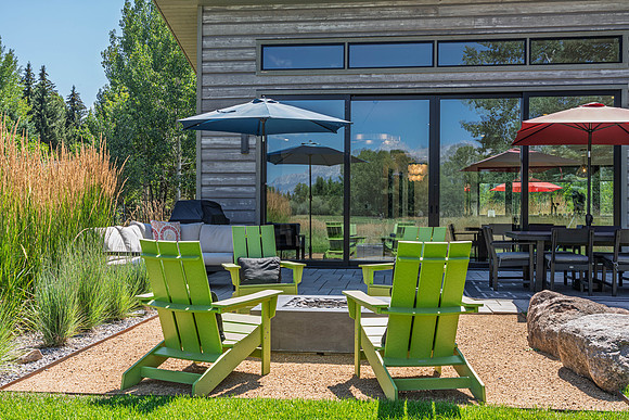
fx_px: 694
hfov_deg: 48.8
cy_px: 210
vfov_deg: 33.7
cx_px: 314
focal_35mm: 40
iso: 200
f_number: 9
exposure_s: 1/125
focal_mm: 39
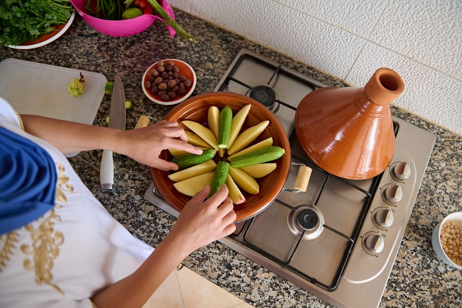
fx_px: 334
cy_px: 154
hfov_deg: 69.4
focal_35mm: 26
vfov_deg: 49.6
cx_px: 231
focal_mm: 26
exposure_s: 1/160
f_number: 2.8
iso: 640
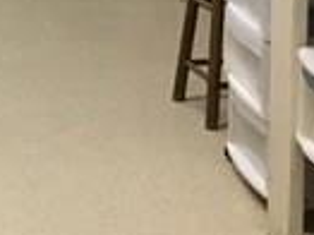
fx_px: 1287
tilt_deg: -4.4
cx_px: -132
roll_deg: +0.2
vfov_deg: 9.8
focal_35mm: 142
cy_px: -209
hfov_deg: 13.3
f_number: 2.2
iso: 160
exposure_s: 1/30
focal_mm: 4.15
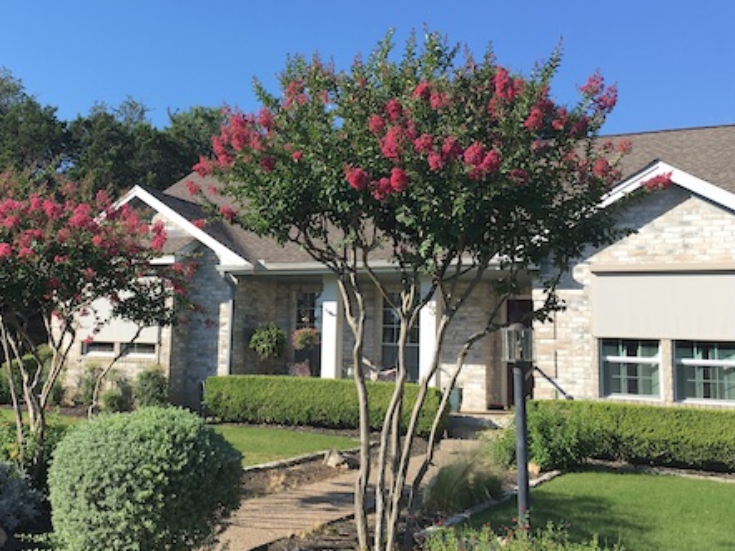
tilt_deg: +8.3
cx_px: 248
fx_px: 891
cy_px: 223
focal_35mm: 42
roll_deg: -1.6
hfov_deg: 44.2
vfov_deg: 34.2
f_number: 2.2
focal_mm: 4.15
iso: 25
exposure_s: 1/894
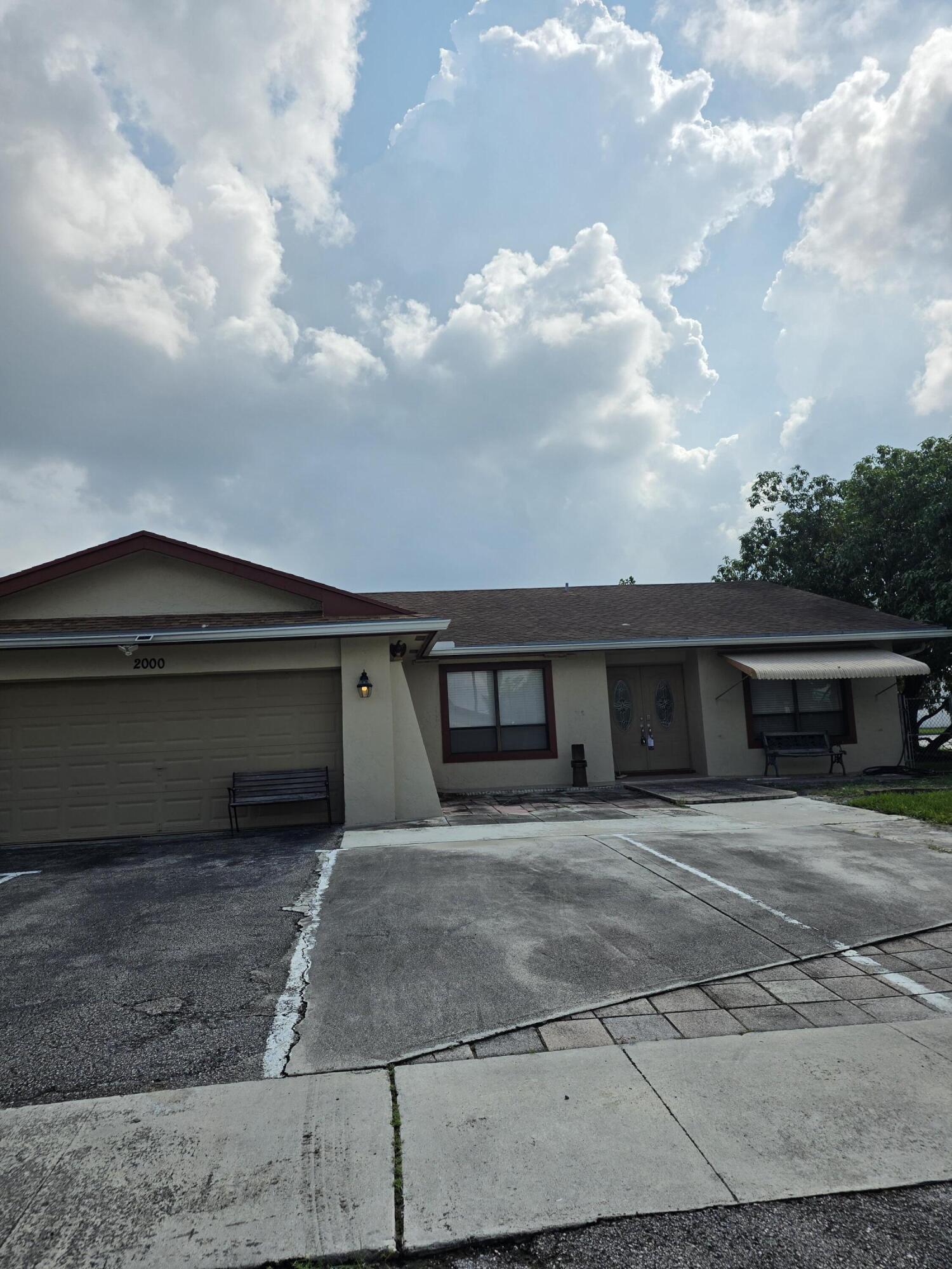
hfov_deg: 58.9
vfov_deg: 73.9
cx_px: 476
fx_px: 843
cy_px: 634
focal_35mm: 23
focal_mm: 6.3
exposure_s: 1/7944
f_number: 1.7
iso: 40
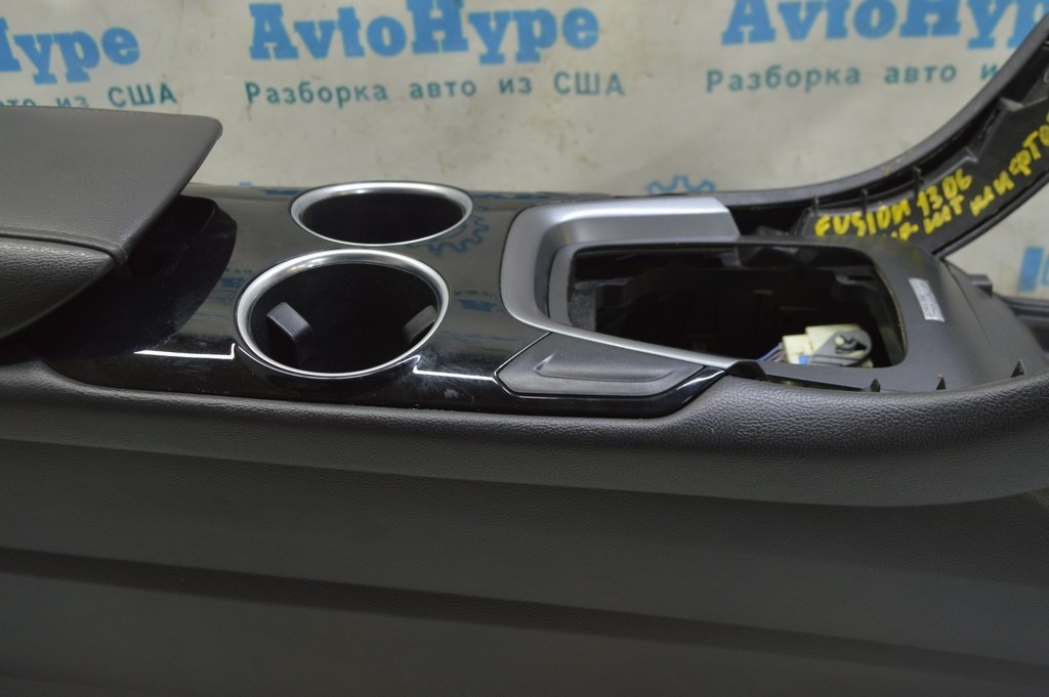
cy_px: 348
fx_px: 1135
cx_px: 524
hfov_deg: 49.6
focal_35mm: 39
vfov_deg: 34.2
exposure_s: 1/20
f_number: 5.6
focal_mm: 26
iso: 400
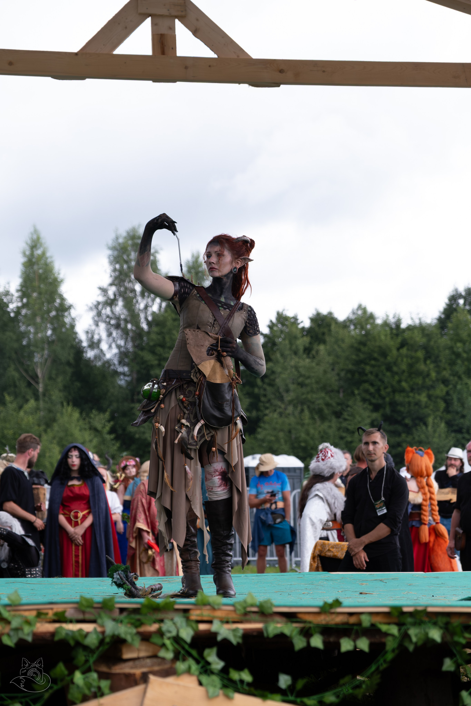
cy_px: 353
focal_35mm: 83
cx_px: 236
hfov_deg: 16.5
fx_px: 1629
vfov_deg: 24.5
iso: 500
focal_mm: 55
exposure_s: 1/1250
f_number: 3.6
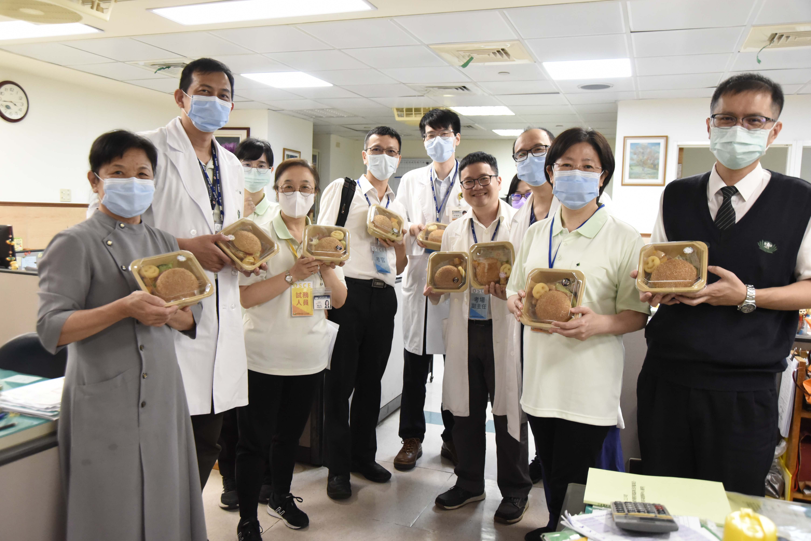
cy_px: 270
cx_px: 406
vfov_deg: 45.0
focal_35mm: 29
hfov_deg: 63.6
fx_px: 654
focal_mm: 29
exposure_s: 1/160
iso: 6400
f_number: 6.3
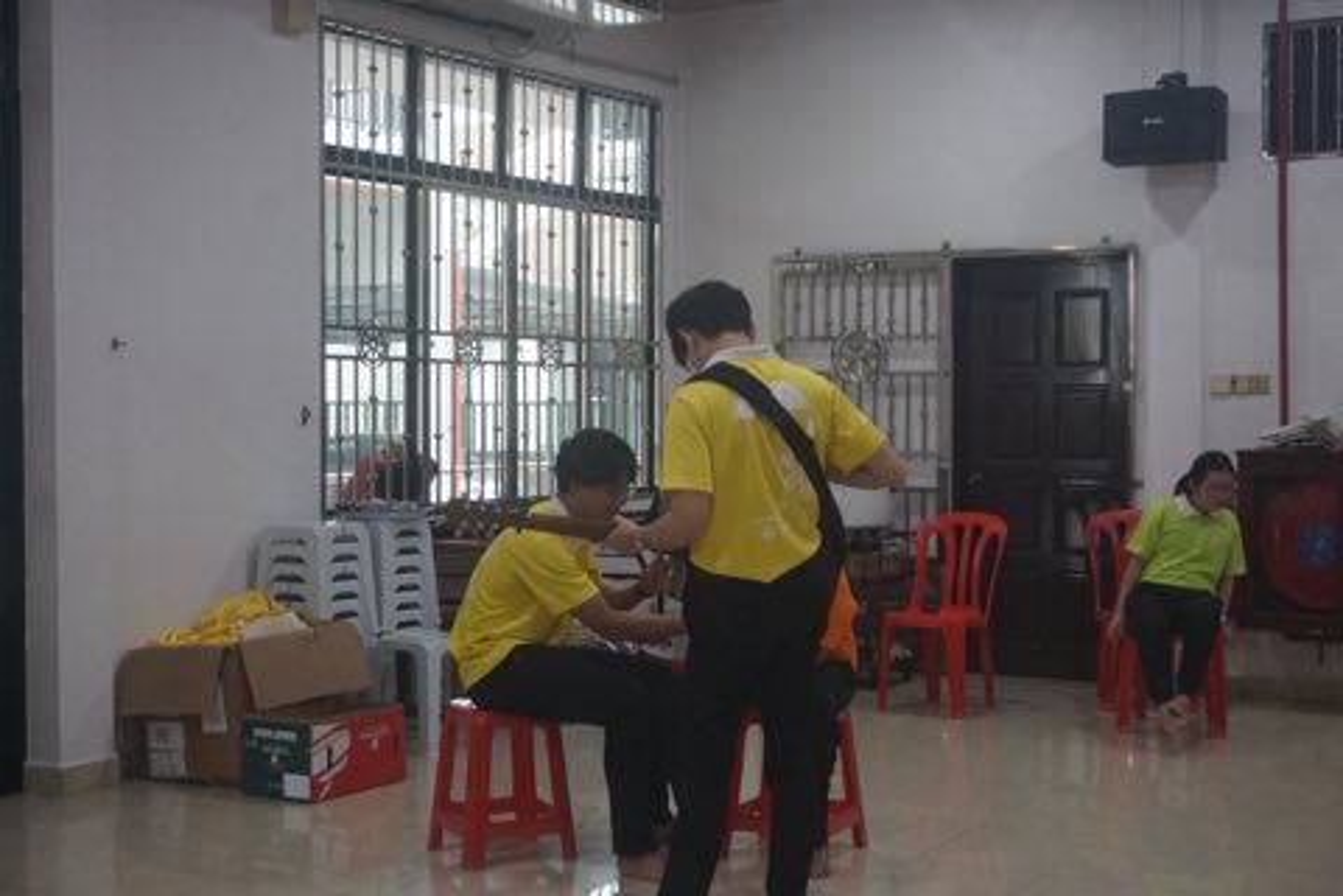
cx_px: 672
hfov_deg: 37.9
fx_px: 1958
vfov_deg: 25.8
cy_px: 448
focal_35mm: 52
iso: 1600
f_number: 5.6
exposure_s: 1/160
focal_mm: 35
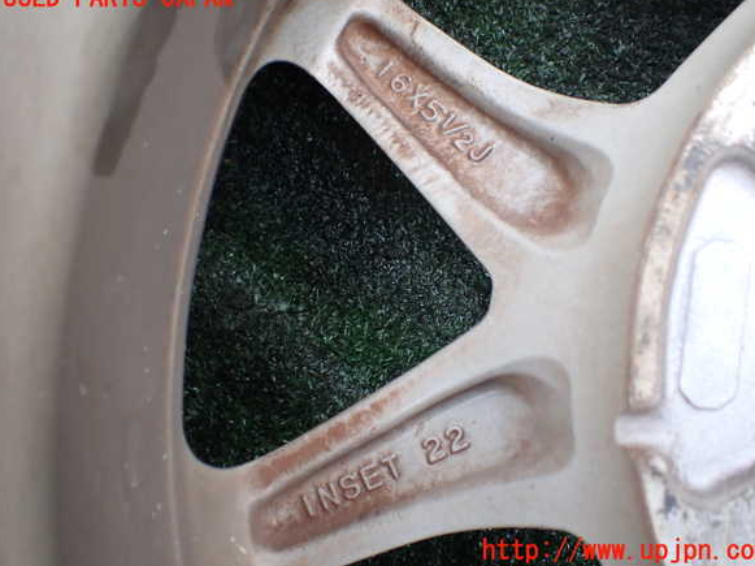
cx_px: 386
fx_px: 676
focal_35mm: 31
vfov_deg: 45.4
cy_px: 275
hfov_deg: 58.4
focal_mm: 5.4
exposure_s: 1/125
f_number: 2.3
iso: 160
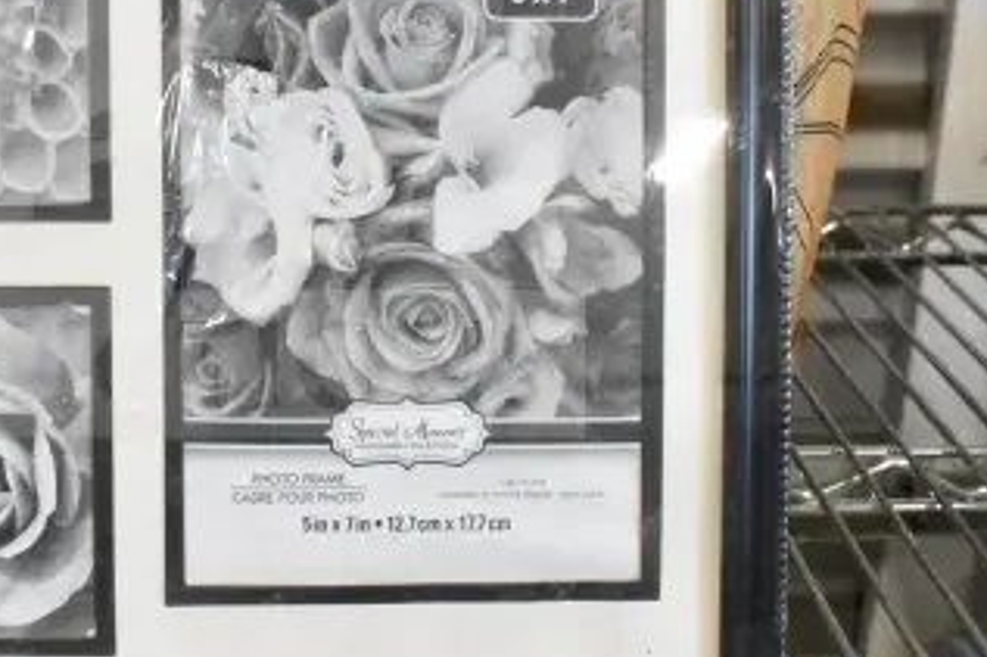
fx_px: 1425
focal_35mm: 52
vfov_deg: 25.7
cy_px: 191
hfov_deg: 37.2
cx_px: 234
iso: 6400
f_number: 6.3
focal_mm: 18
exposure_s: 1/160
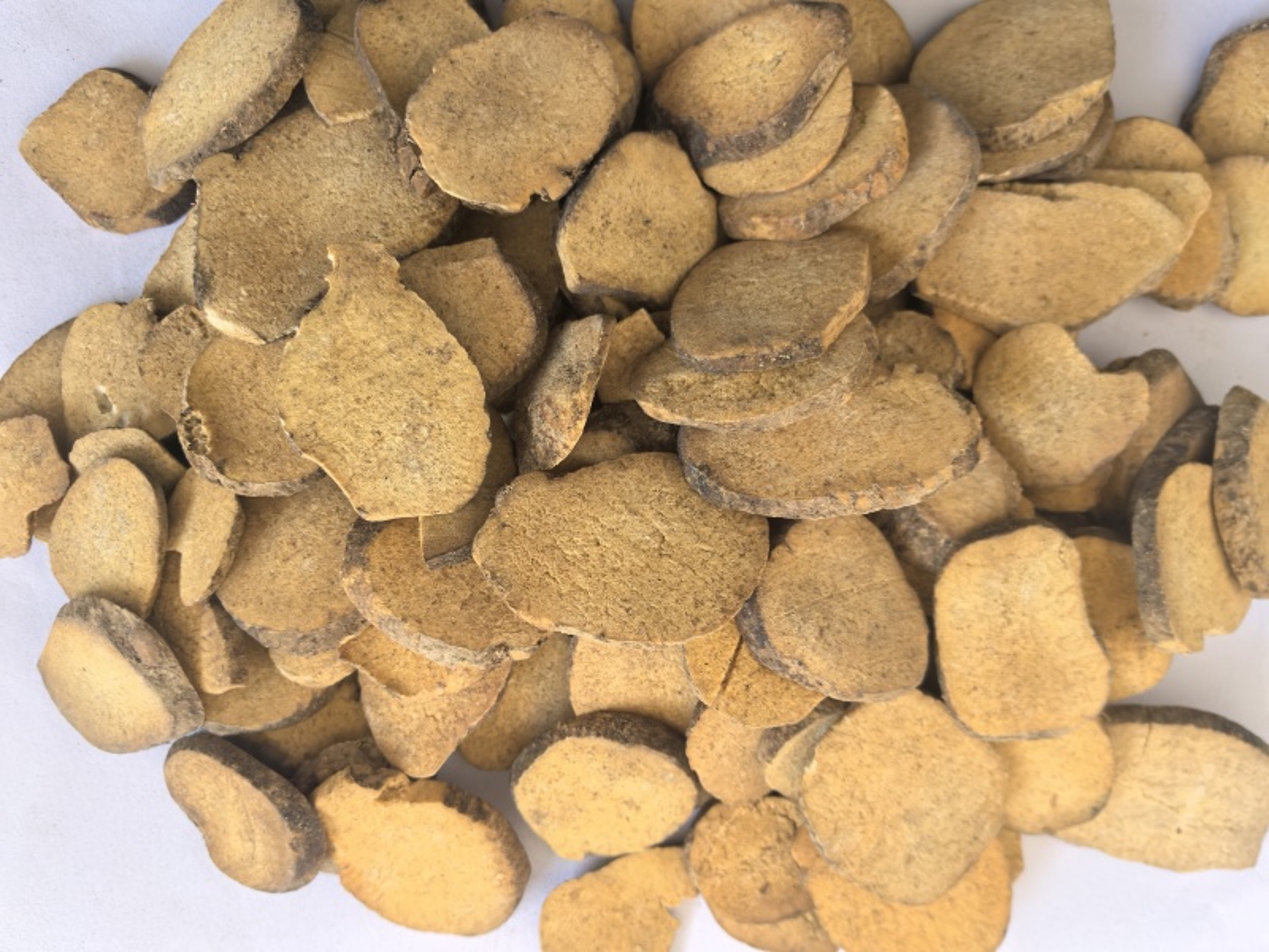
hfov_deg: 65.3
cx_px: 634
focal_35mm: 27
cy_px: 476
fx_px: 990
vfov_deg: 51.4
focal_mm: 5.75
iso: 320
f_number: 2
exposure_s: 1/100
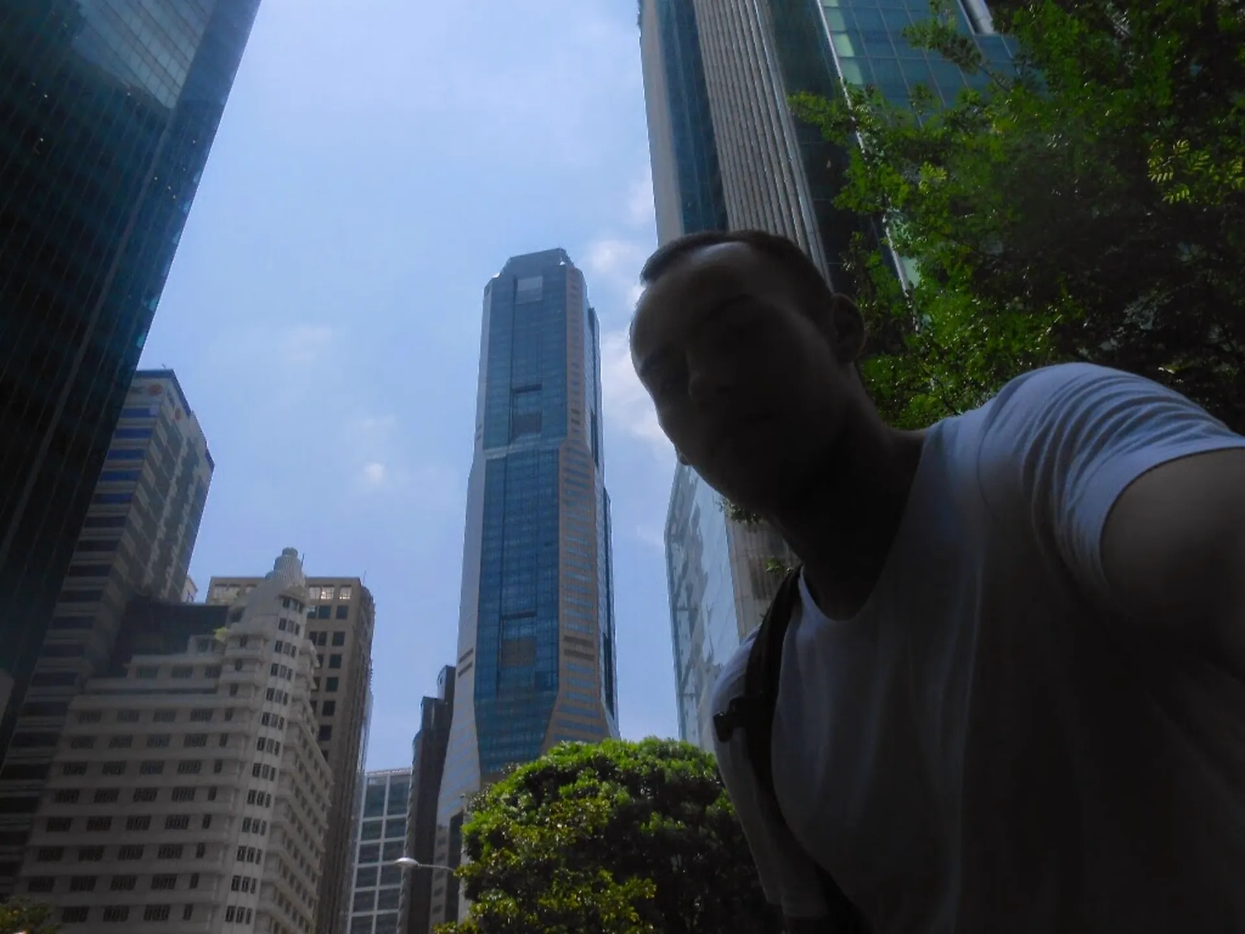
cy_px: 467
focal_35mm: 26
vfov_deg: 53.1
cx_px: 622
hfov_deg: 67.3
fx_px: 935
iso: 80
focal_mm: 4.6
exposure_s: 1/320
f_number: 11.5
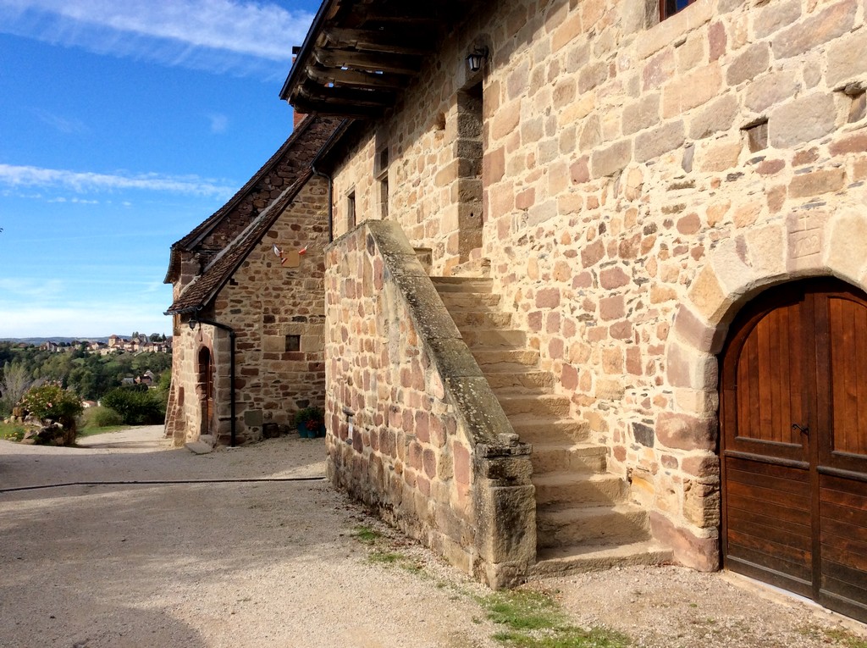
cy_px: 324
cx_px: 434
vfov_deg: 44.1
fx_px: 800
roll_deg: +1.5
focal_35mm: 32
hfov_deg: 56.9
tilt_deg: +0.6
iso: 32
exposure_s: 1/953
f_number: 2.4
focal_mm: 3.3
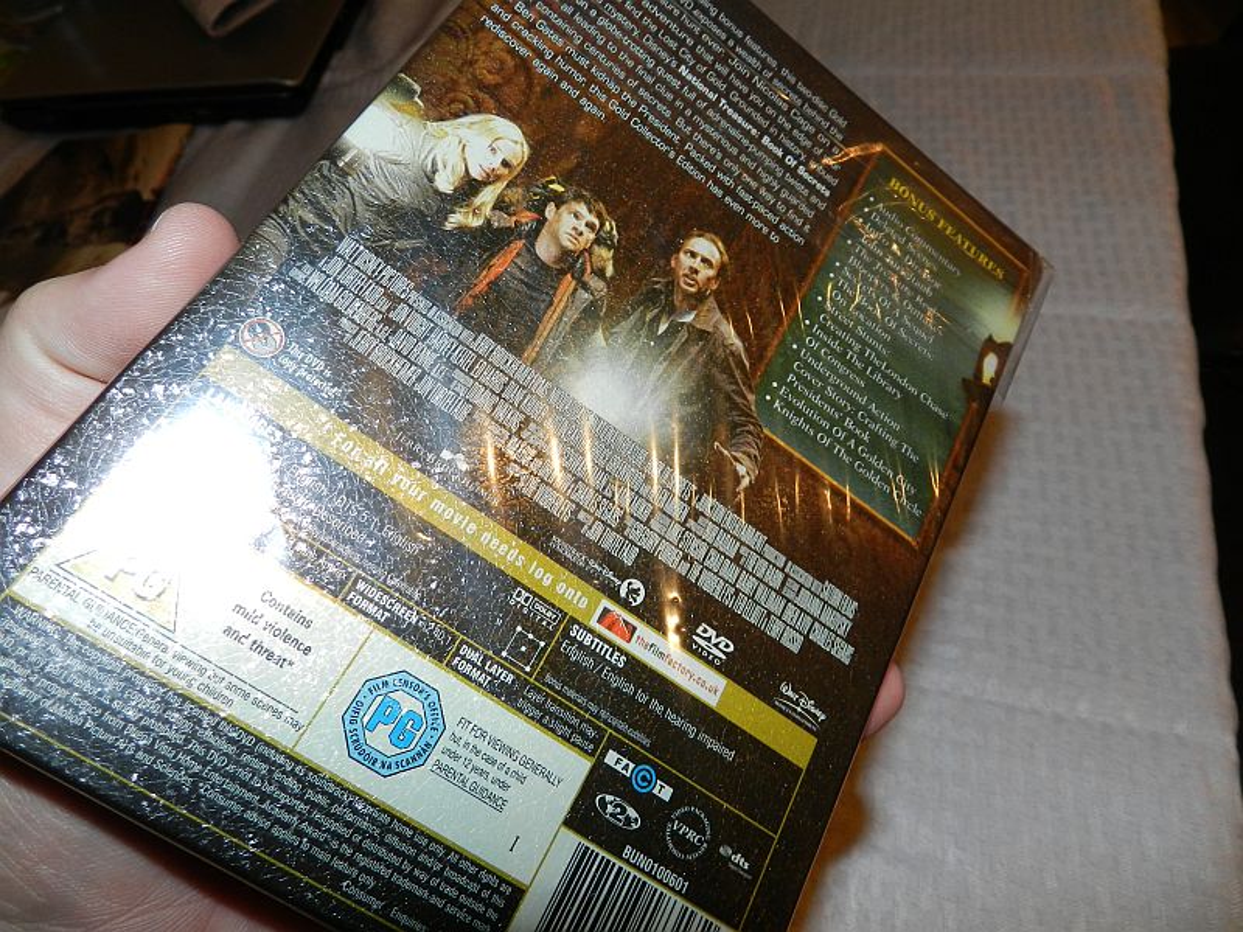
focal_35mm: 23
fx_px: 826
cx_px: 622
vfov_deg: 58.9
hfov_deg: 73.9
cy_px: 466
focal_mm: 4
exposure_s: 1/30
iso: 200
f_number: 3.4
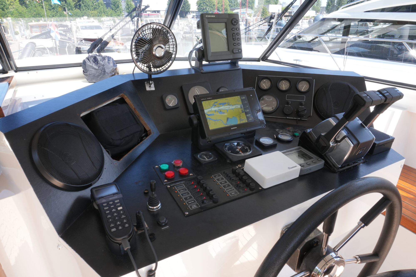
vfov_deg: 53.1
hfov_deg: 73.7
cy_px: 138
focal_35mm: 24
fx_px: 277
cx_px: 208
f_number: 16
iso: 400
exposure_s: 1/30
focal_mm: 16
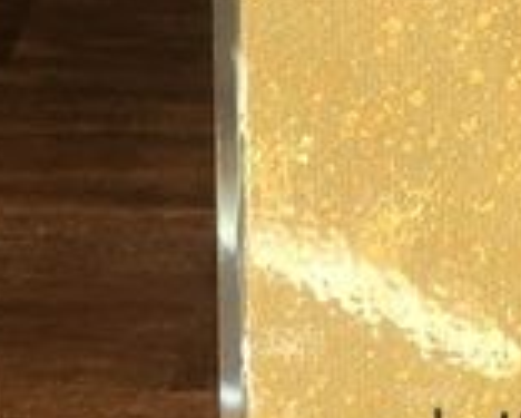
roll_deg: +0.6
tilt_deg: -37.7
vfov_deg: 10.8
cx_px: 616
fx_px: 2206
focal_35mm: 143
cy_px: 199
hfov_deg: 13.1
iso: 100
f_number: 1.8
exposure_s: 1/9
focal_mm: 3.99
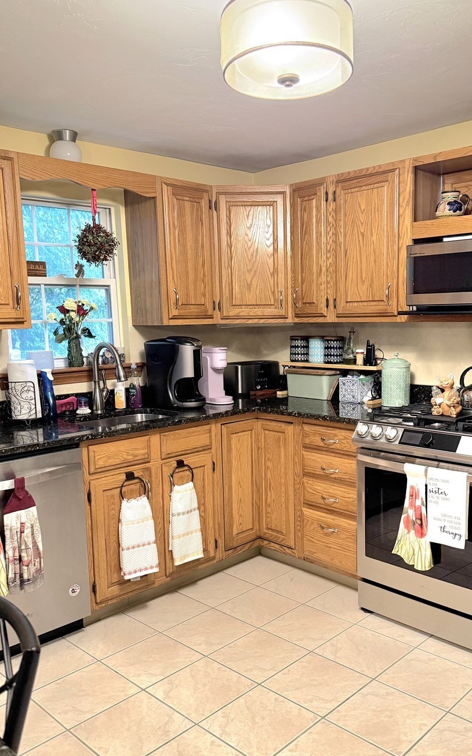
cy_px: 404
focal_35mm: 30
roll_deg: +0.3
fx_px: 618
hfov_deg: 41.7
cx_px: 277
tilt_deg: -6.8
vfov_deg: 62.8
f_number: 1.78
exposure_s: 1/60.2
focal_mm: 6.76
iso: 320
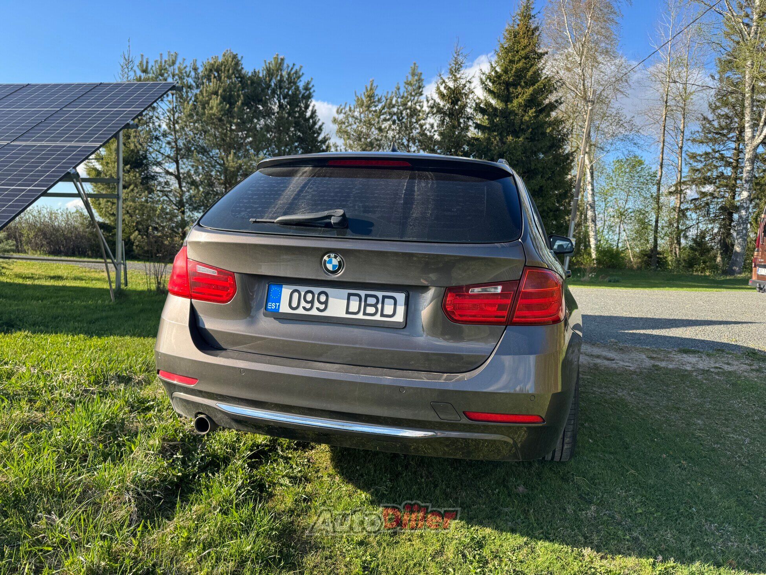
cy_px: 288
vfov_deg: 56.8
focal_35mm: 24
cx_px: 383
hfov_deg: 71.6
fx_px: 531
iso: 80
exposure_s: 1/1076
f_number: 1.78
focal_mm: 6.76
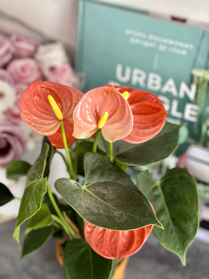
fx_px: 515
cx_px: 104
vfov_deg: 30.3
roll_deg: +2.8
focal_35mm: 64
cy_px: 140
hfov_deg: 22.9
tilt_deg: -42.5
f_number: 2.2
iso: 200
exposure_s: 1/33
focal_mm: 7.5
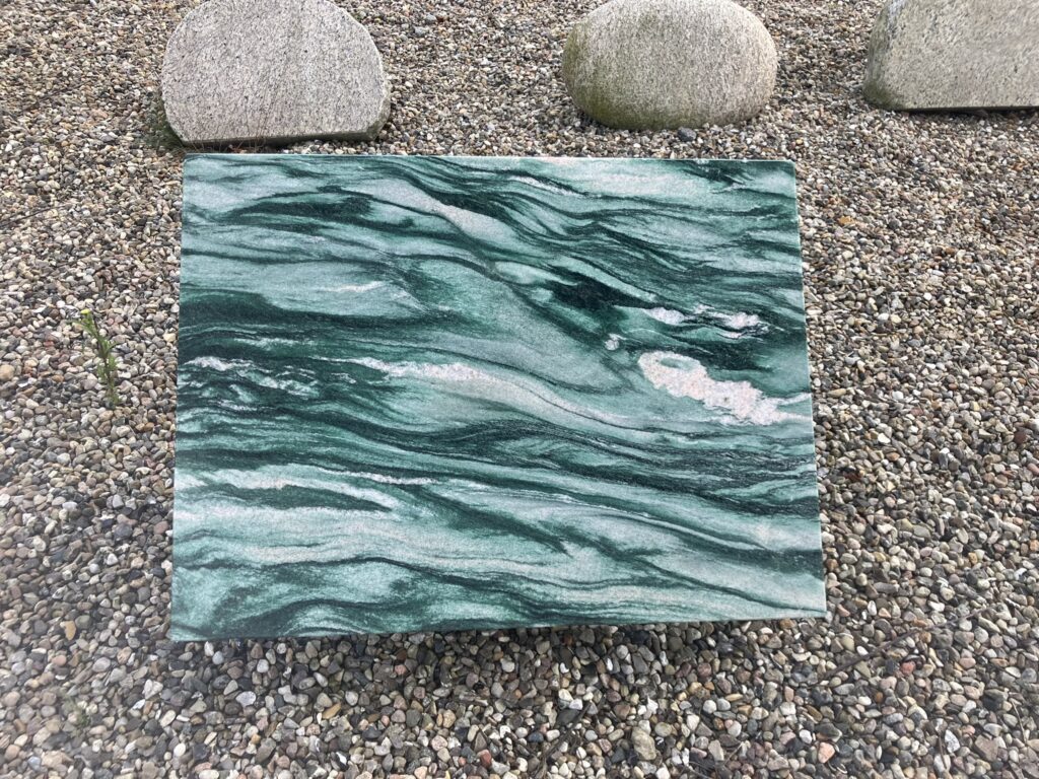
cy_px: 390
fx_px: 840
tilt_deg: -42.8
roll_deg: -2.6
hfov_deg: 63.4
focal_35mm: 28
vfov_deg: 49.7
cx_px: 520
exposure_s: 1/607
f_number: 1.8
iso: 32
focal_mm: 3.99
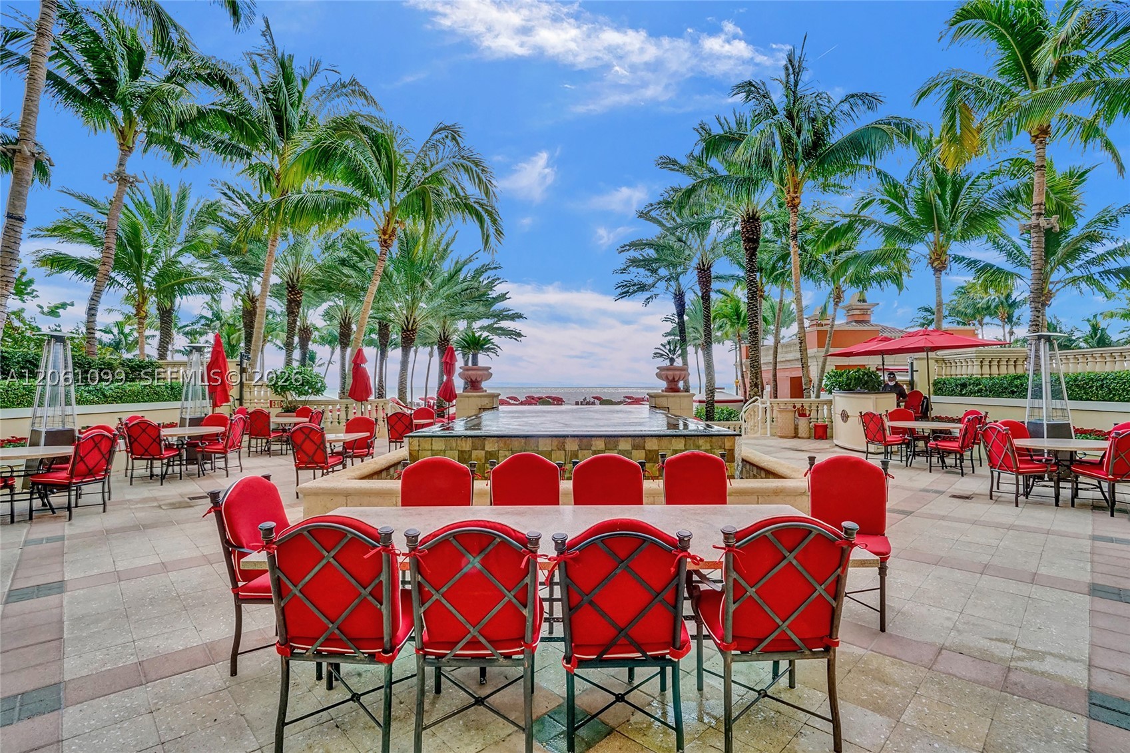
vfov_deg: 73.7
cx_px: 565
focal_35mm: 16
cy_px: 376
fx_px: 502
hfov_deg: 96.7
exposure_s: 1/500
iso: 1250
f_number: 20
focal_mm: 16
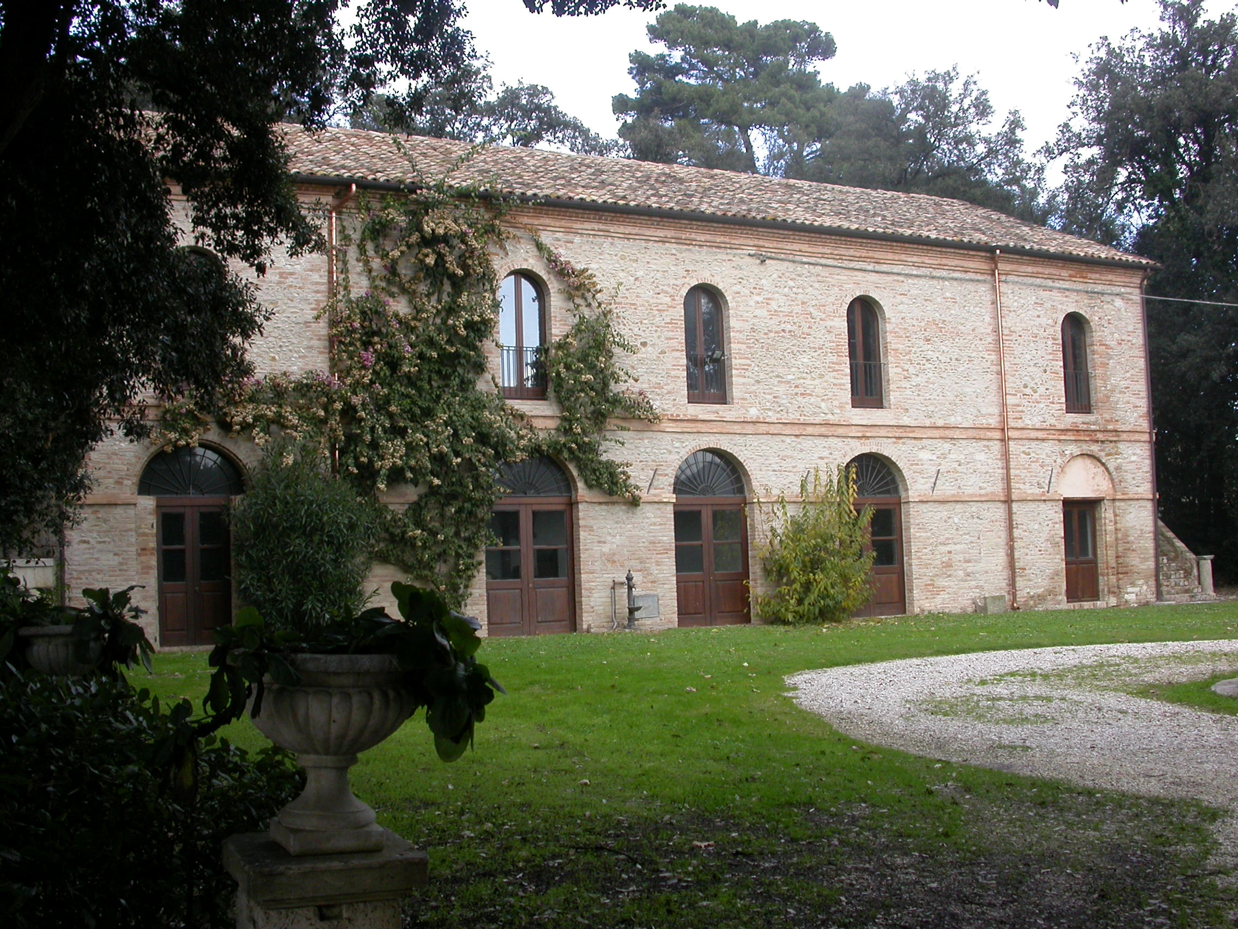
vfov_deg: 37.7
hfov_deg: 49.0
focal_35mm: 38
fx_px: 1359
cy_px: 464
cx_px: 619
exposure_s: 1/122
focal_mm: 7.85
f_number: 4.7
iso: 100
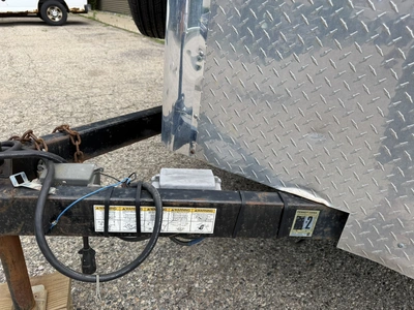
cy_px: 155
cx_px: 207
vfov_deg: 56.8
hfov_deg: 71.6
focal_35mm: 24
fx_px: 287
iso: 80
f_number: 1.78
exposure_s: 1/979
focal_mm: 6.76
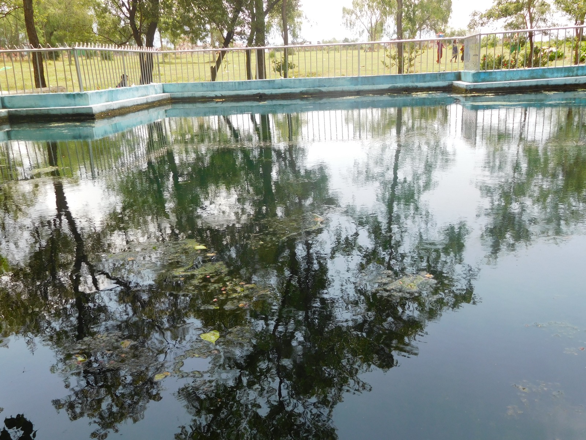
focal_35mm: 32
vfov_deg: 44.2
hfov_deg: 56.8
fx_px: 542
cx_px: 293
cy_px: 220
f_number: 3.6
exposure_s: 1/320
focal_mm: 5.7
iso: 125
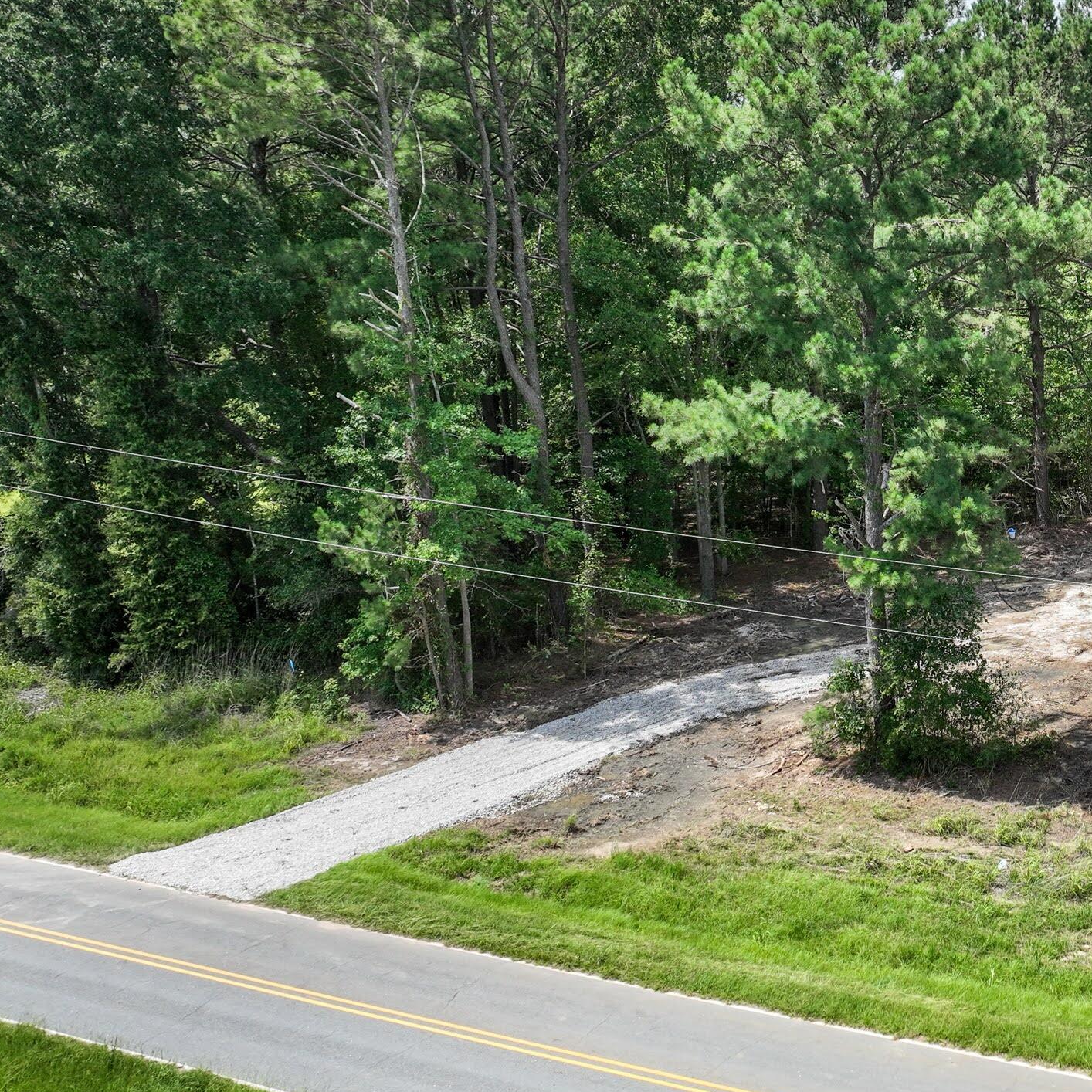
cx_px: 1047
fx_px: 1606
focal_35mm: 45
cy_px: 620
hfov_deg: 34.7
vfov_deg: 37.5
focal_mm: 12.29
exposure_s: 1/2000
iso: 100
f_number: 2.8
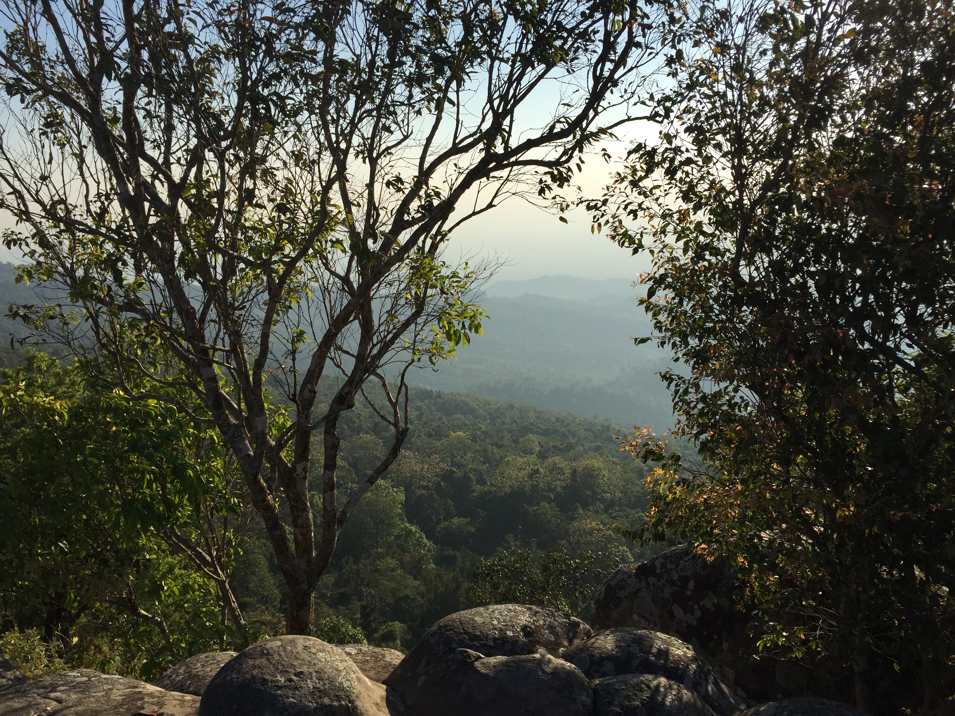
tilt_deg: -11.4
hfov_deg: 61.7
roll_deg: +1.4
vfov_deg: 48.2
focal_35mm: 29
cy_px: 358
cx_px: 478
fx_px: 800
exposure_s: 1/2825
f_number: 2.2
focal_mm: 4.15
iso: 32
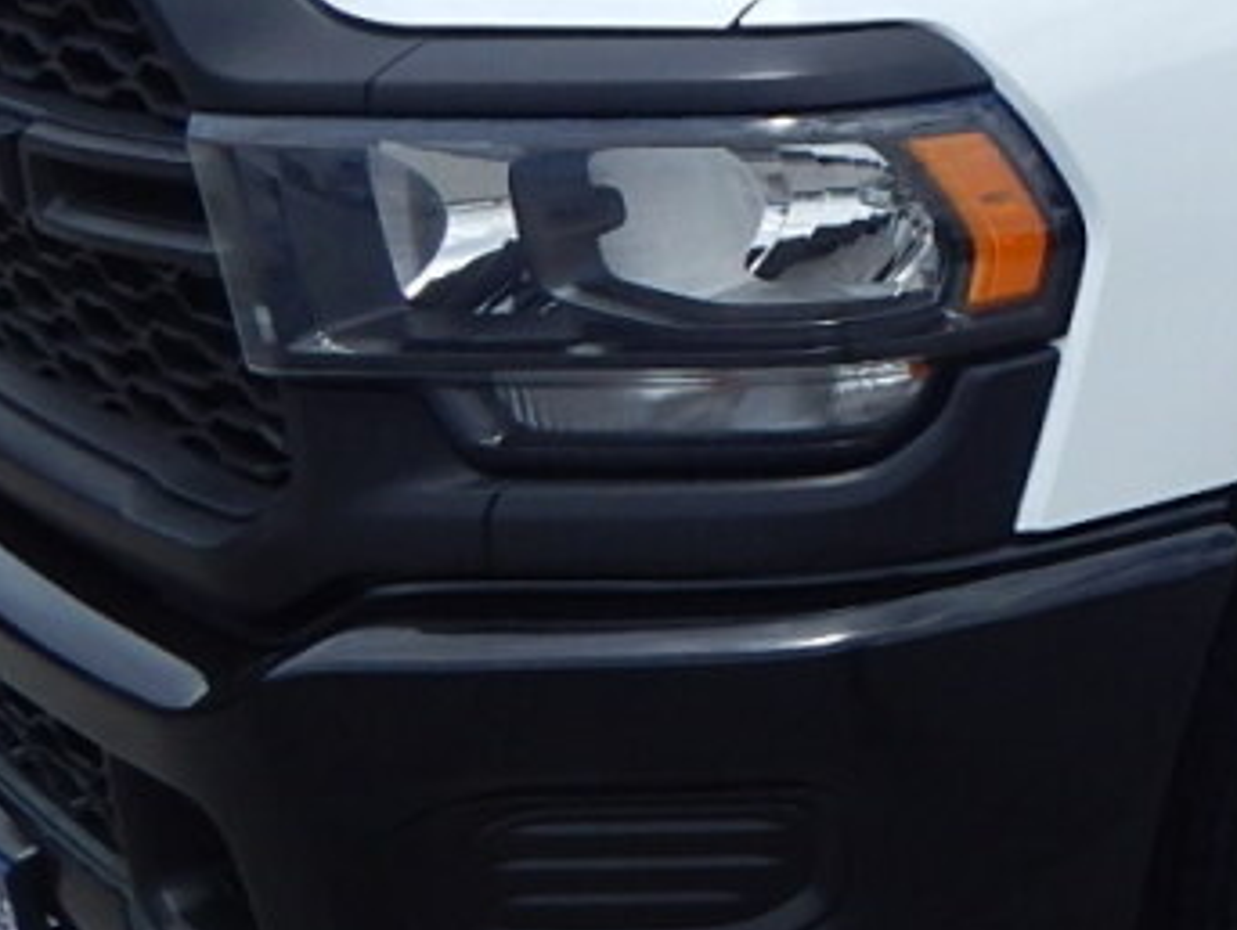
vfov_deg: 17.8
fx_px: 2933
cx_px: 1749
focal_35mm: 82
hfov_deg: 20.9
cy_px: 105
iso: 125
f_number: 6
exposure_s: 1/800
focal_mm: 4
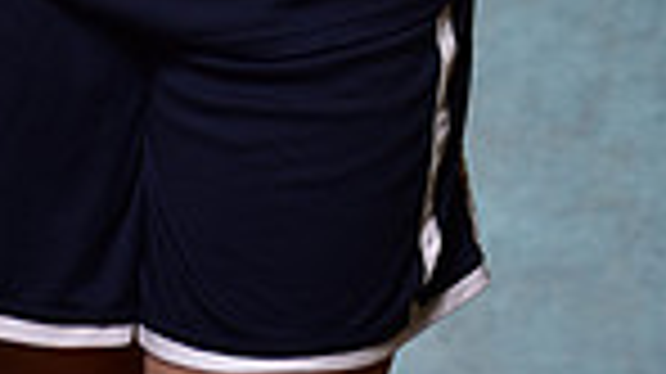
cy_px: -793
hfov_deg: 7.5
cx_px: 101
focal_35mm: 287
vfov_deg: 4.1
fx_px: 5065
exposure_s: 1/200
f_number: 5
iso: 100
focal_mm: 70
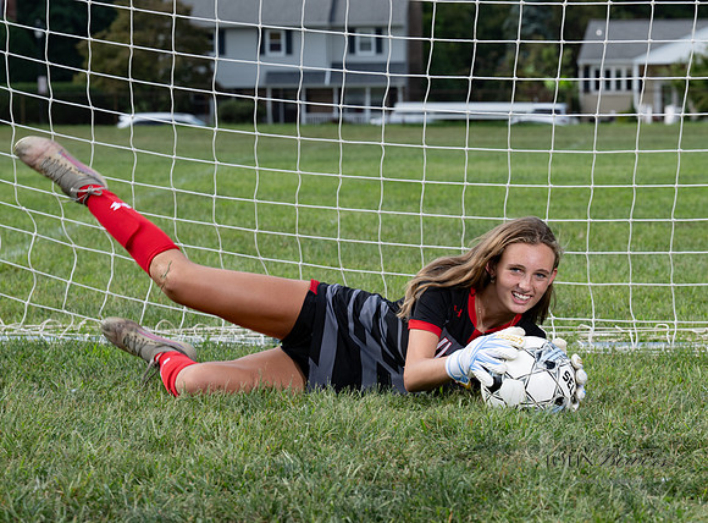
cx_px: 560
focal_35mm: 153
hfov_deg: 12.9
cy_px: 375
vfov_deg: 9.6
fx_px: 3111
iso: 160
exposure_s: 1/400
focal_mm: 81
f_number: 6.3
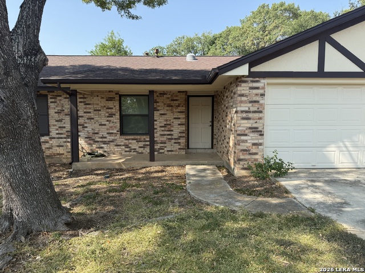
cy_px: 136
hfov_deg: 71.6
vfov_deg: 56.8
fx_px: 253
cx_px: 182
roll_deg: +0.0
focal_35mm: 24
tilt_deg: -3.7
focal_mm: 6.76
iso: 80
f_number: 1.78
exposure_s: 1/1812
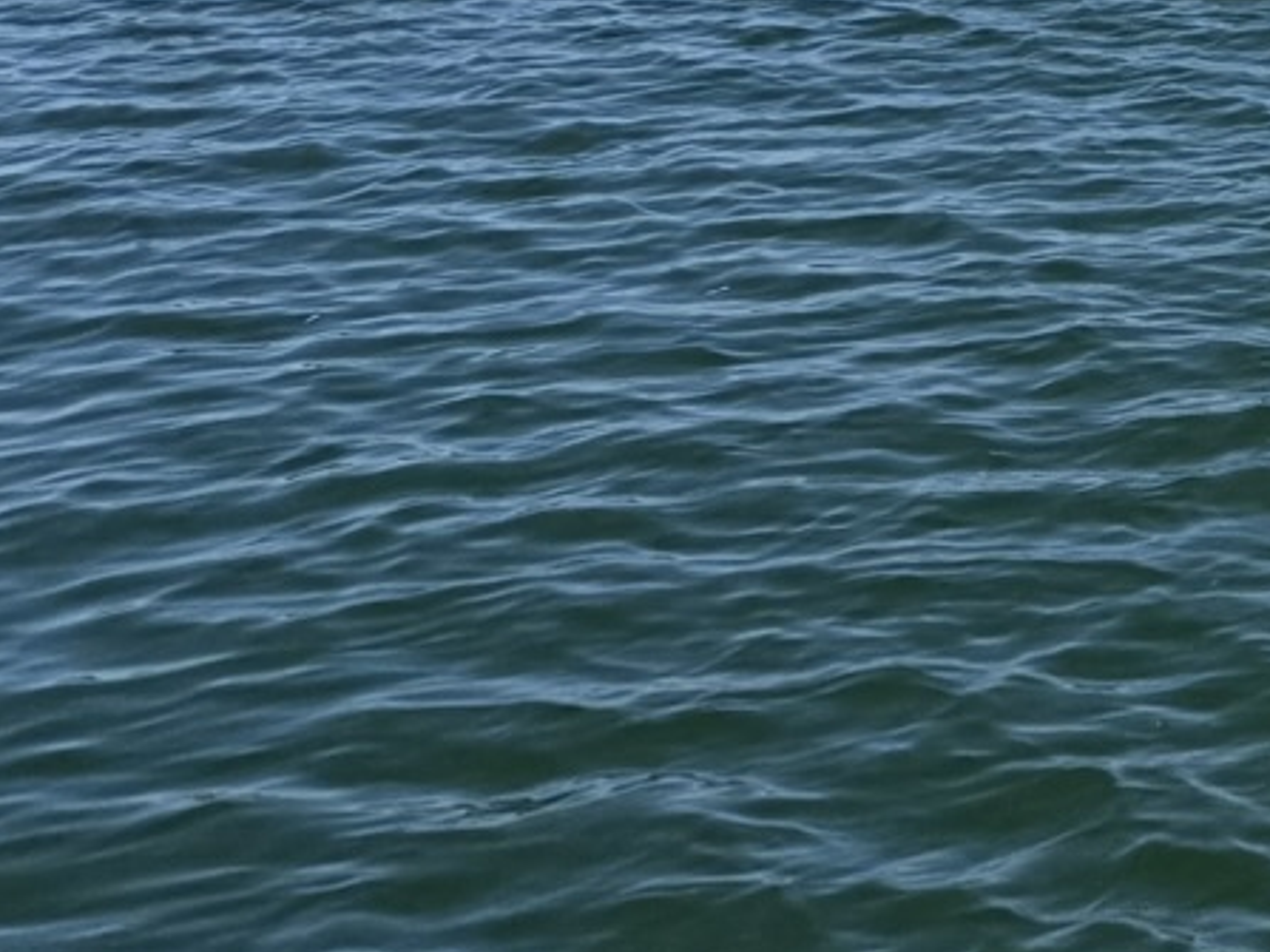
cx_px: 2648
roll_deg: -0.6
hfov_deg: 14.4
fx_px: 4035
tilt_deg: +0.5
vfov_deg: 12.2
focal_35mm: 110
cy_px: -827
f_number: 1.78
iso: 80
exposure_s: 1/6711
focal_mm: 6.76
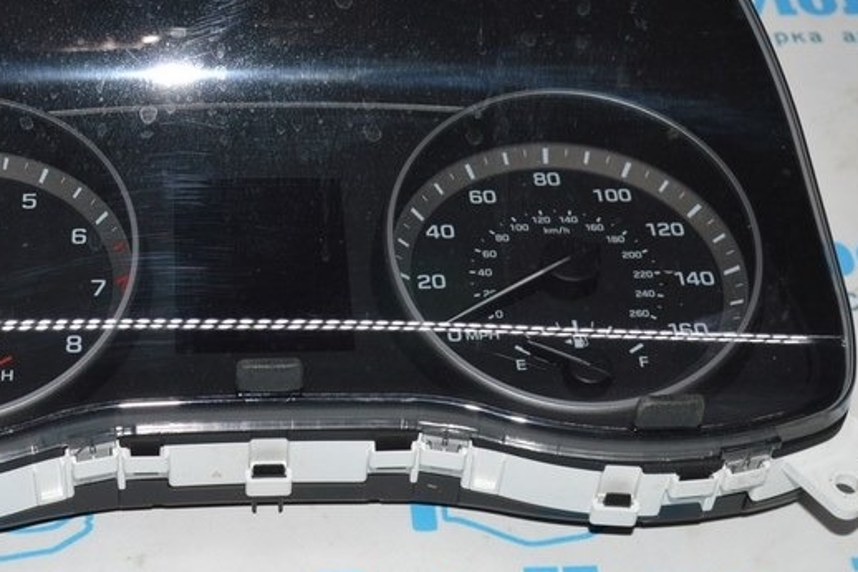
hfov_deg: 24.3
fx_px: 1977
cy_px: 168
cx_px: 247
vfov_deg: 16.4
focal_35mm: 83
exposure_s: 1/60
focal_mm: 28
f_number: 8
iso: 100
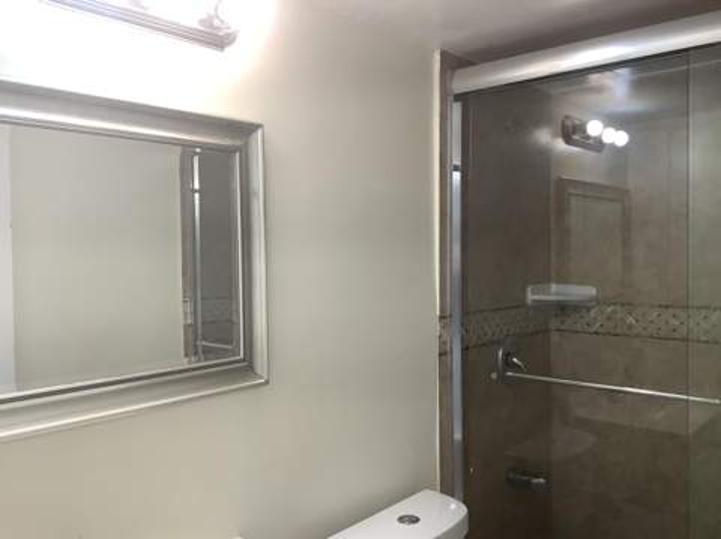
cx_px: 360
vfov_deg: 45.4
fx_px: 645
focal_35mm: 31
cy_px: 270
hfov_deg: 58.4
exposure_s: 1/100
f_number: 2.4
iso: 80
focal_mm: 3.3
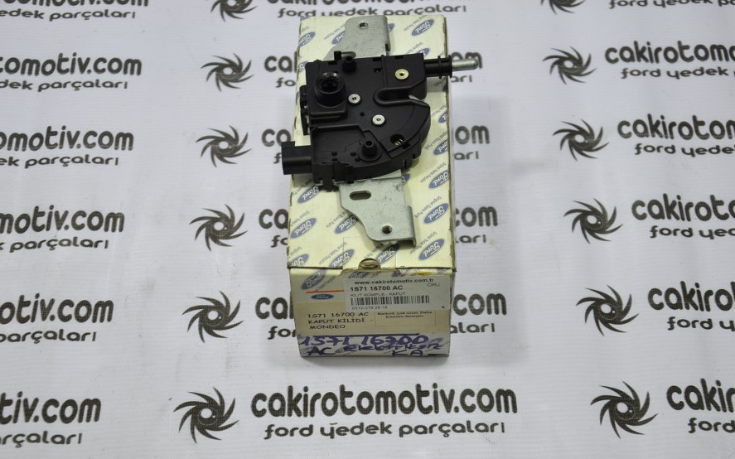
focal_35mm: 62
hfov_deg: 33.0
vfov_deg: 20.9
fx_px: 1242
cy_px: 240
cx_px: 369
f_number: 4.5
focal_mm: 40
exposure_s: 1/40
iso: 200
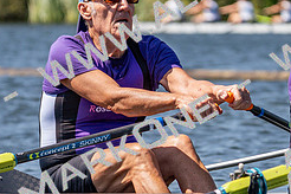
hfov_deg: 4.4
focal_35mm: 471
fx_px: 3807
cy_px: 90
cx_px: 183
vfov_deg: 2.9
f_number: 5.6
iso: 250
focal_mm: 200
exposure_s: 1/2000
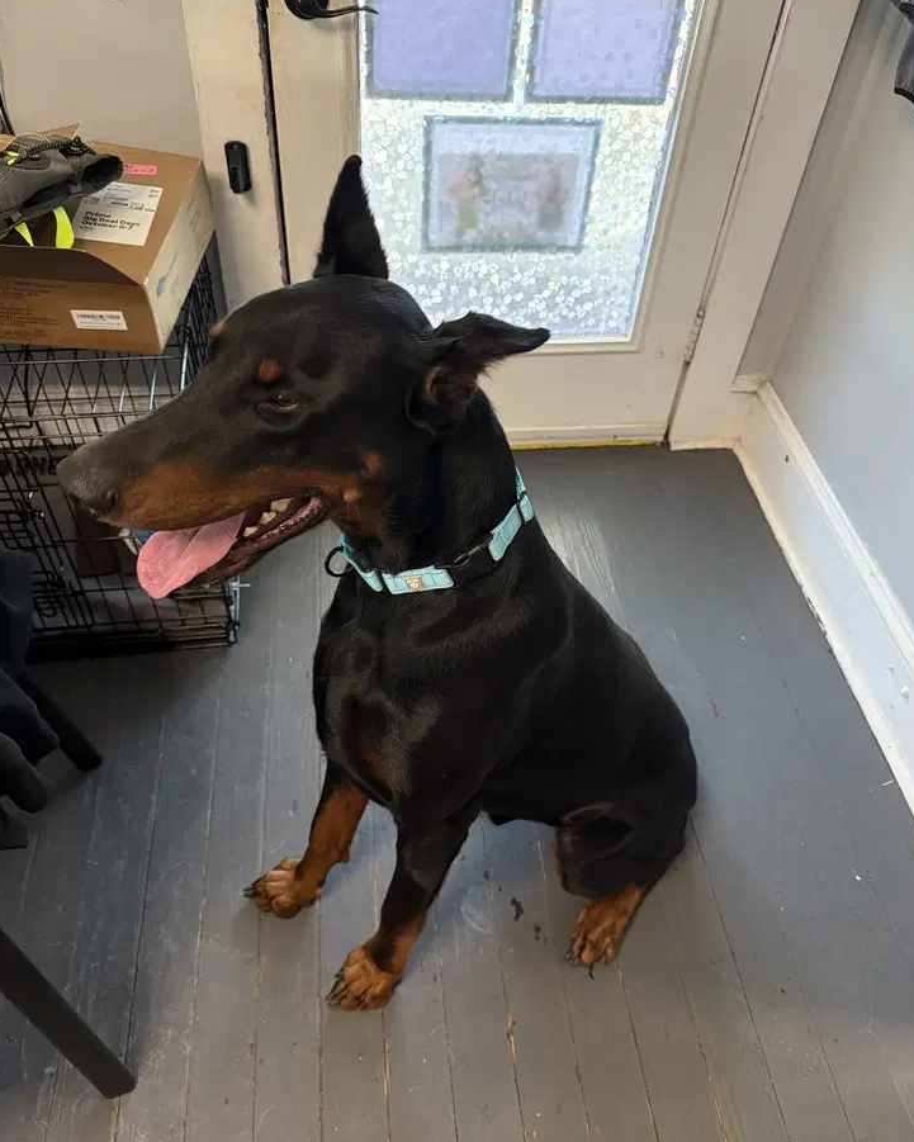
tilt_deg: -45.2
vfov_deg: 66.0
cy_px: 561
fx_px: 879
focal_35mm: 26
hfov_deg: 54.9
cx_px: 472
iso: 400
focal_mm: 6.76
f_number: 1.78
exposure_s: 1/60
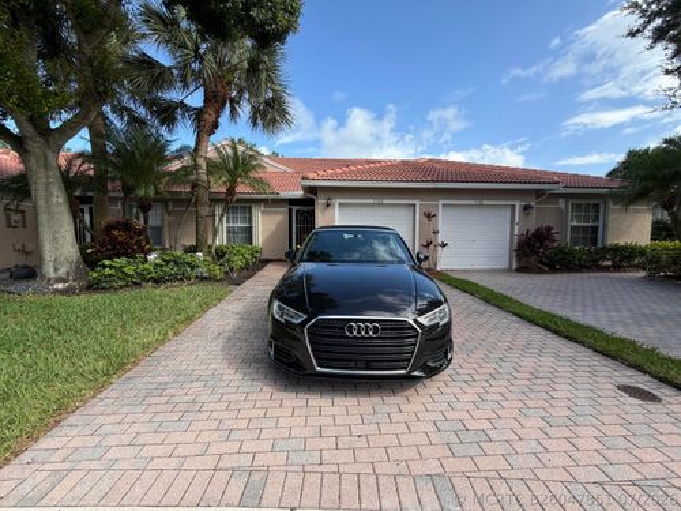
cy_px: 256
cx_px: 340
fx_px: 275
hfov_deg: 102.1
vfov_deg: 85.7
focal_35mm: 14
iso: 40
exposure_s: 1/619
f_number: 2.2
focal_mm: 2.22
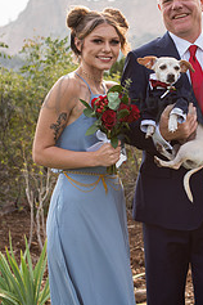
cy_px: 99
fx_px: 803
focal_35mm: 95
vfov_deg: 21.4
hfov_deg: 14.3
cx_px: 175
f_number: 4
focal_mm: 50
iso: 160
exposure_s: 1/400
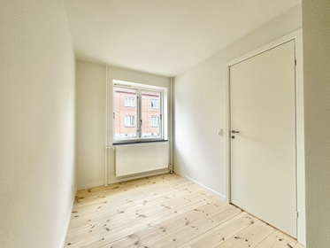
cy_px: 124
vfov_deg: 85.7
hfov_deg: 102.0
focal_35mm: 14
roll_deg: +0.2
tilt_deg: +0.8
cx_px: 165
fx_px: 134
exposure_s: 1/50
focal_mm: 2.22
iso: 200
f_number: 2.2
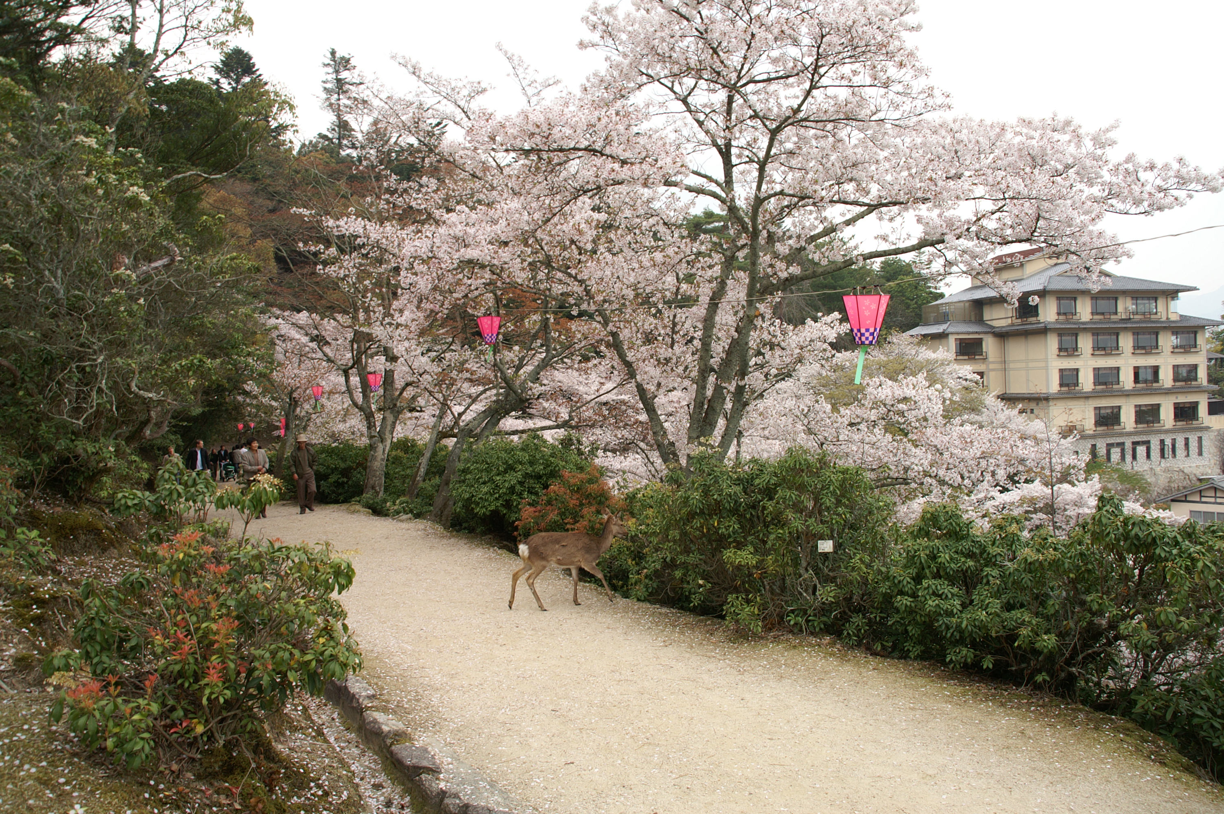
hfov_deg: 67.4
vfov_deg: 47.8
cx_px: 612
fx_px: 917
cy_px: 407
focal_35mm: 27
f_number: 6.3
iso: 100
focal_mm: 18
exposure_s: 1/100
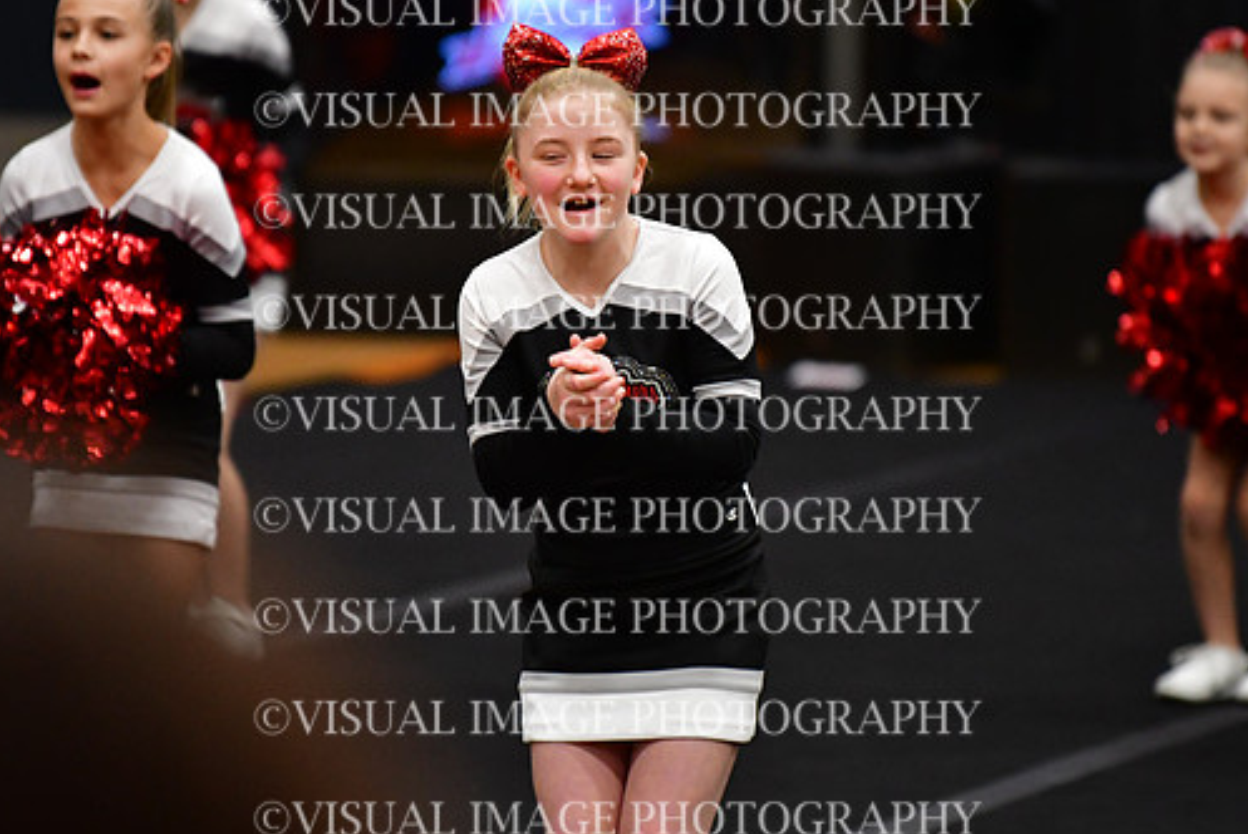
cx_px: 618
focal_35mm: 350
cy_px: 363
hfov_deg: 5.9
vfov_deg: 3.9
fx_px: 12140
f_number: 2.8
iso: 4000
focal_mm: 200
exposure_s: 1/800
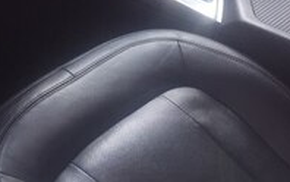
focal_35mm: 77
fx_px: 609
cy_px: -76
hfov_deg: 25.9
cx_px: 29
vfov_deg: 15.8
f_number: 2.2
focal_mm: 4.15
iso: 40
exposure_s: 1/50
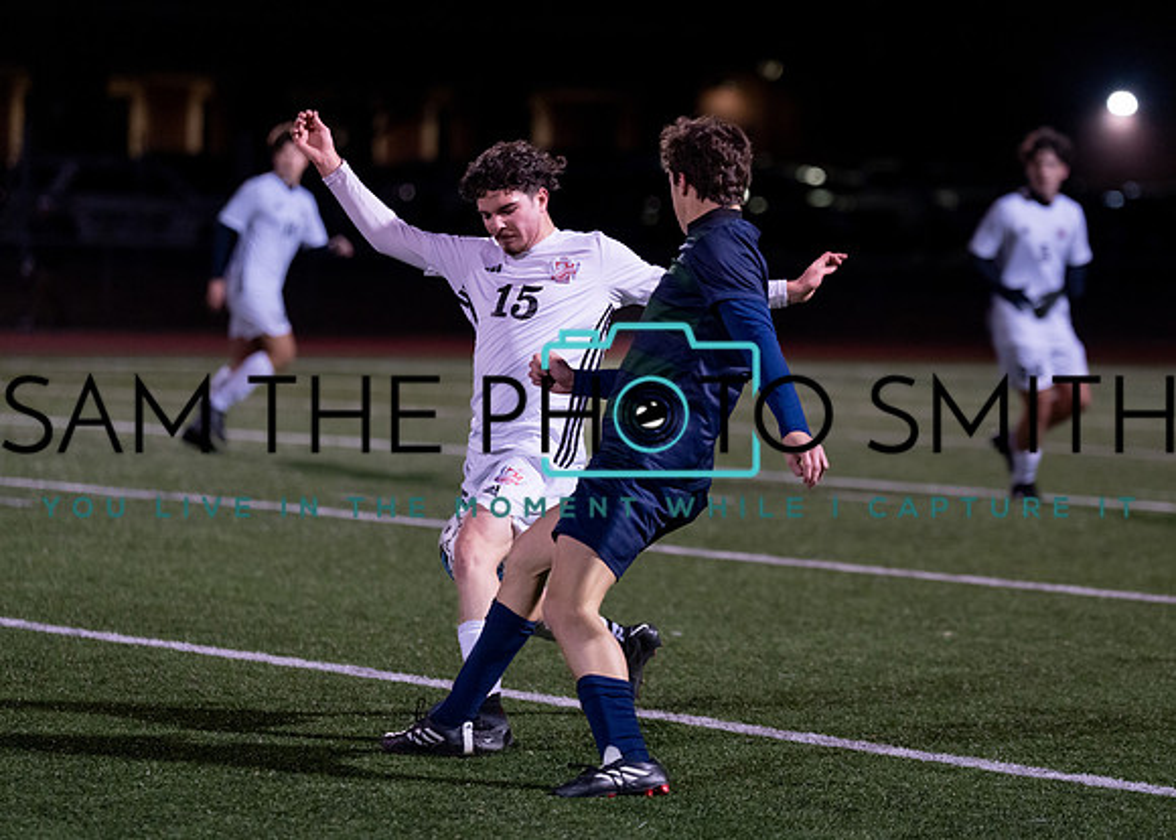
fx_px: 5887
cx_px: 684
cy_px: 360
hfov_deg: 11.4
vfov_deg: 8.2
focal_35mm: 176
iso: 2500
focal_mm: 139
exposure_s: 1/1000
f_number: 2.8
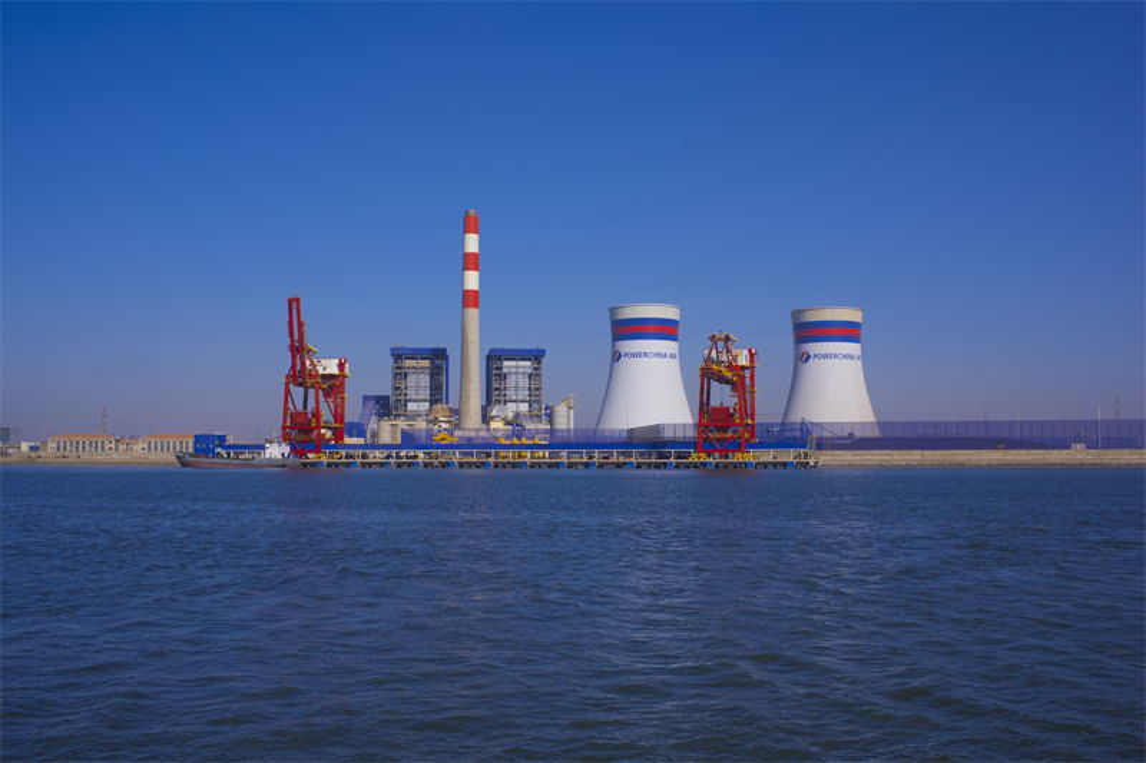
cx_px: 573
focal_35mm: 35
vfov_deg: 37.8
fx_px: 1114
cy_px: 382
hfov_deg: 54.4
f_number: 9
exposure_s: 1/640
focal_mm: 35
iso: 100
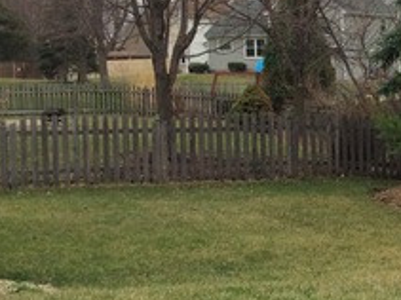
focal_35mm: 100
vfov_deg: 14.8
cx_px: 485
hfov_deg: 18.6
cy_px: 125
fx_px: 1158
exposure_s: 1/266
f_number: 2.4
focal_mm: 3.3
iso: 32
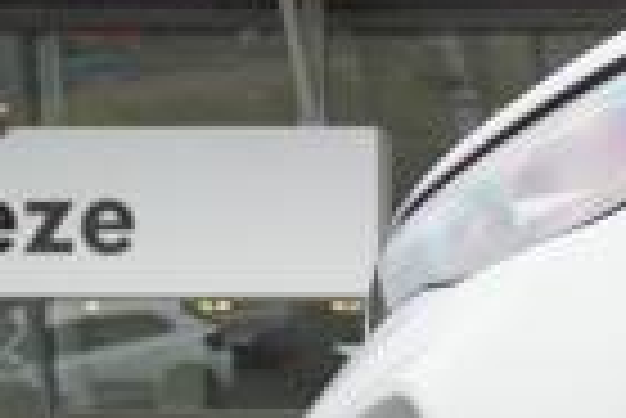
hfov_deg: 9.9
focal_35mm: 186
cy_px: 823
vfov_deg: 7.1
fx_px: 3243
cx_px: 1437
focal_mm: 27
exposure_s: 1/100
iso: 100
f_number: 6.3
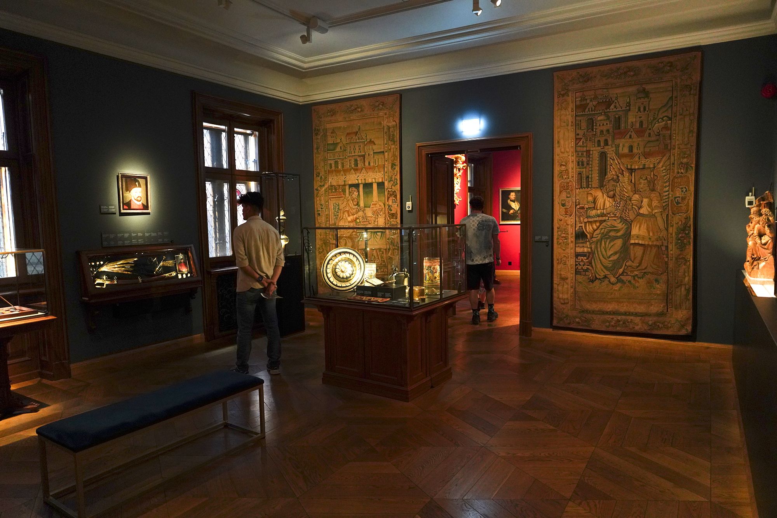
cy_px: 259
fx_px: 518
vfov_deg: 53.1
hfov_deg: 73.7
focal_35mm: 24
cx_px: 388
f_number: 2.8
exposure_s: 1/80
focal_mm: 24
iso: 3200
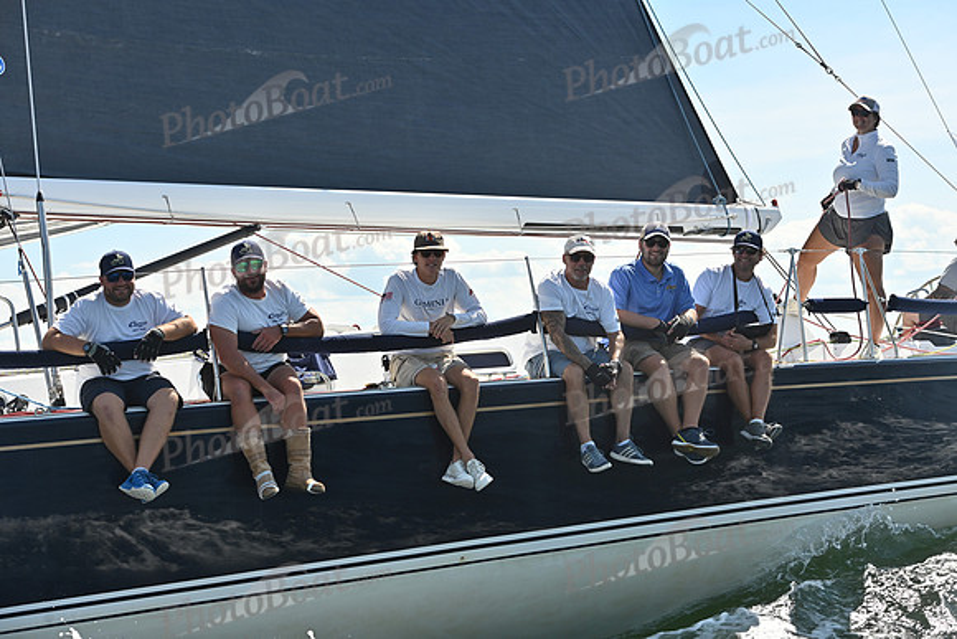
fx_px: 1861
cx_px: 478
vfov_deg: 19.5
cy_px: 320
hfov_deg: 28.8
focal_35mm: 70
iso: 250
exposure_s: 1/1000
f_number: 7.1
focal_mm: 70
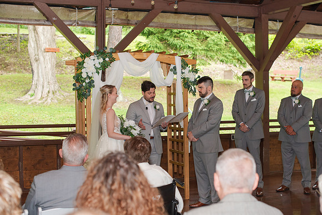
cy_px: 111
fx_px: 534
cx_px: 192
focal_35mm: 60
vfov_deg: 22.7
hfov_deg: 33.4
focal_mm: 50
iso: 800
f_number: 3.5
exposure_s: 1/200
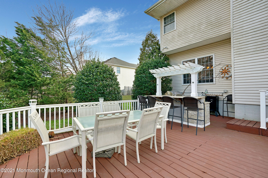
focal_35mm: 16
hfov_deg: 96.7
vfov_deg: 73.7
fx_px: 119
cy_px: 89
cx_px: 134
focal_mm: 16
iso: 200
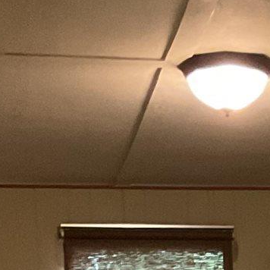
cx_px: 331
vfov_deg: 9.3
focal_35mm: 166
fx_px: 1465
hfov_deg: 10.3
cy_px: 677
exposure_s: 1/25
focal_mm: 3
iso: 320
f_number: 1.8
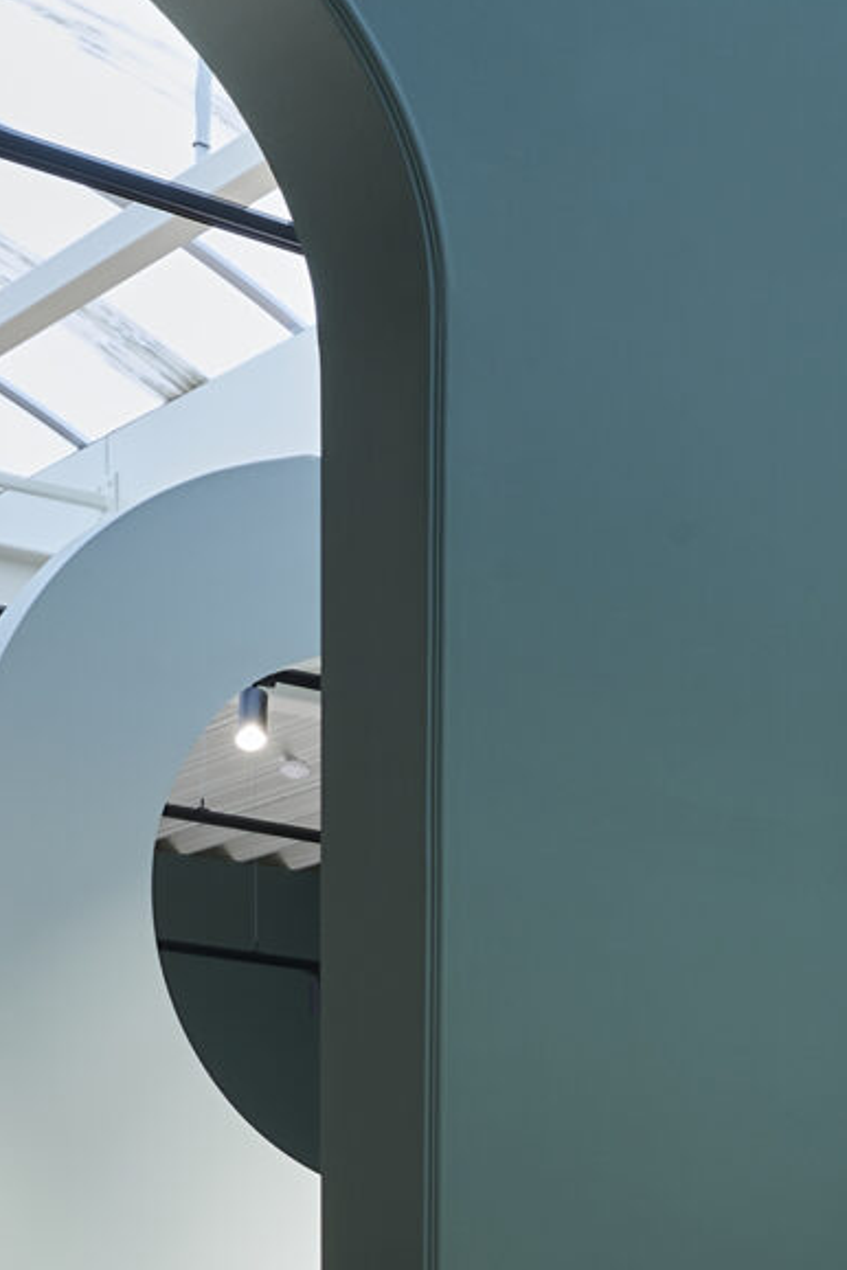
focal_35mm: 84
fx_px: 2964
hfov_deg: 15.3
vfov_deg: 22.4
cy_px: 1516
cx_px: 1166
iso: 100
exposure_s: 1.6
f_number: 16
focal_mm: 19
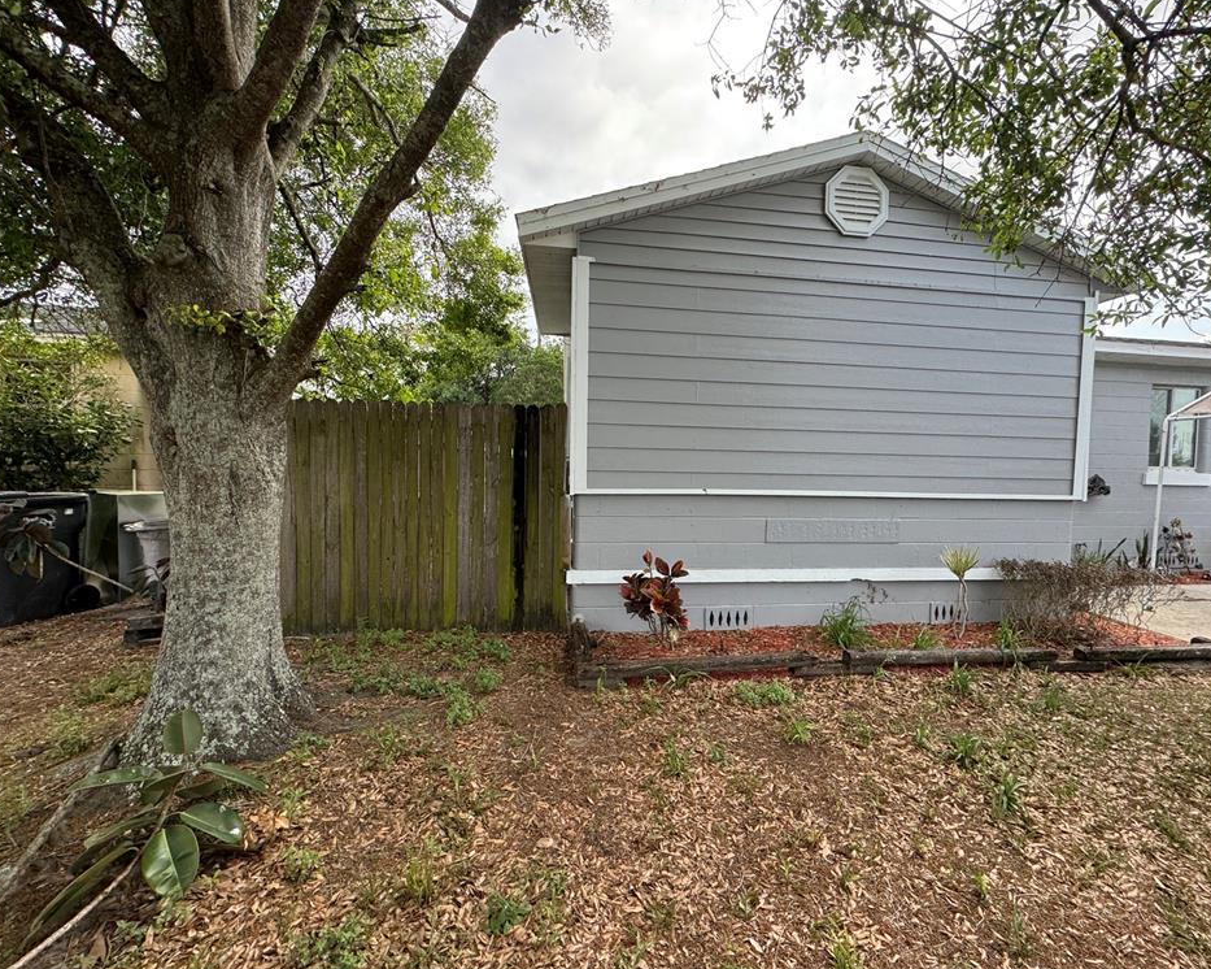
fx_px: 538
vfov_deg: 84.0
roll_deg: -2.0
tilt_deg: +0.0
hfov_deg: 96.6
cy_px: 484
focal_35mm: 15
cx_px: 649
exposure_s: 1/311
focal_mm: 2.22
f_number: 2.2
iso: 40
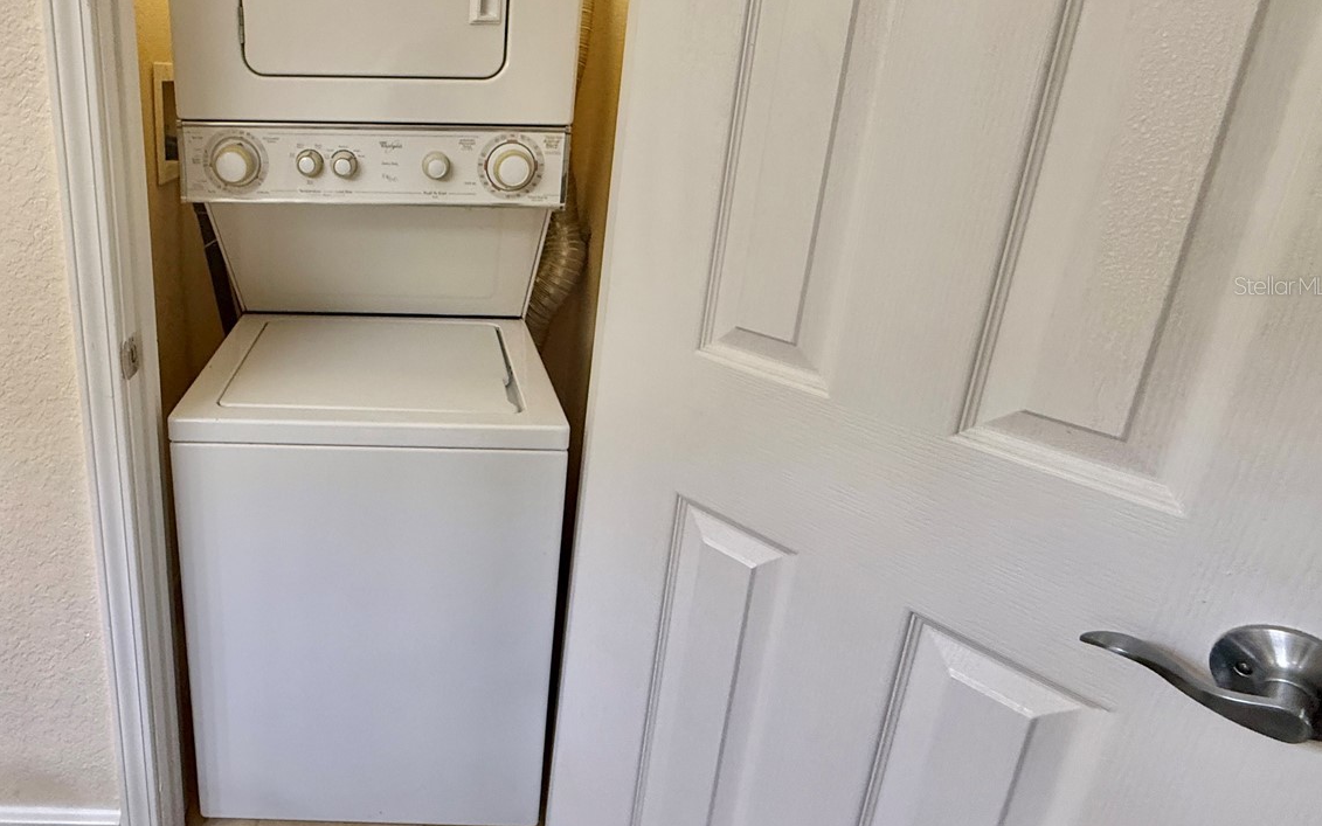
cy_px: 285
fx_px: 757
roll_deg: -2.4
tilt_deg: -14.1
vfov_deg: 56.2
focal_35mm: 21
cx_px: 409
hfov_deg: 78.7
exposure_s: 1/60
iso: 250
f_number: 2.2
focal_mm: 2.22
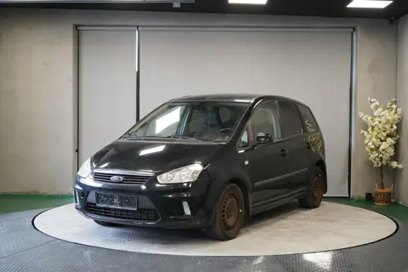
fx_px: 612
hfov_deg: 36.9
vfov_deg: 25.1
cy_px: 136
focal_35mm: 54
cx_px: 204
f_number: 5
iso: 2500
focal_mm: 54
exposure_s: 1/160
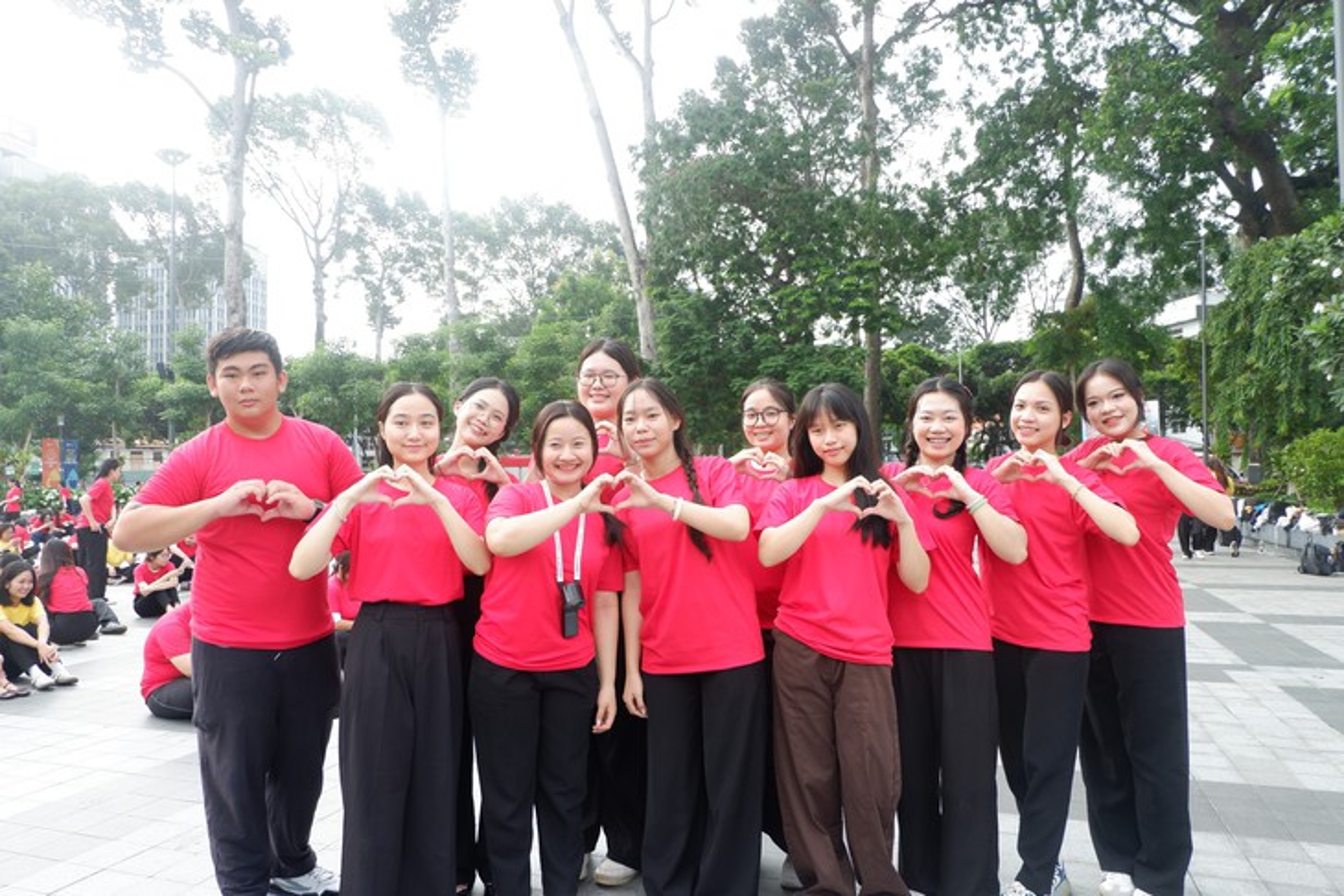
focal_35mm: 24
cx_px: 672
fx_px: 896
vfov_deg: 53.2
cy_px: 448
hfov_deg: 73.7
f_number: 4
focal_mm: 16
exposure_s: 1/140
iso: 200
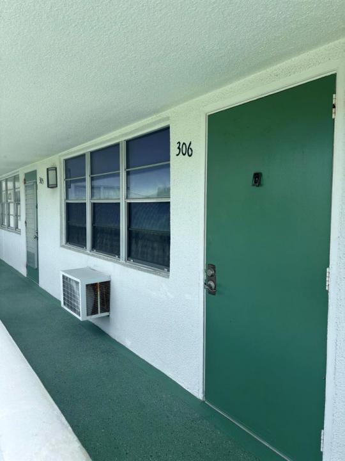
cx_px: 172
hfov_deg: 53.1
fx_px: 346
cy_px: 230
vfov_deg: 67.3
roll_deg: -0.2
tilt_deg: -1.7
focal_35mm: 26
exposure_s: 1/865
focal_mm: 5.96
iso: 50
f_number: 1.6
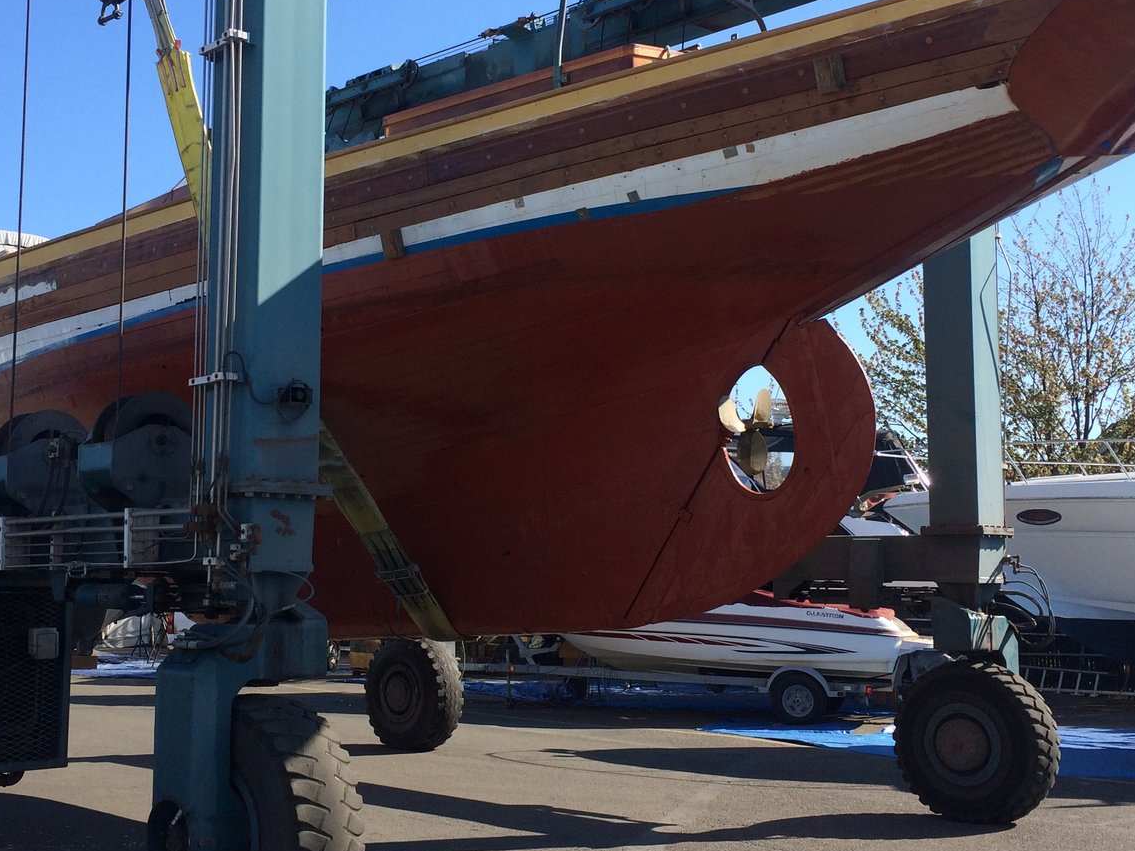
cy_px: 405
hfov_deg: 41.2
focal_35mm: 46
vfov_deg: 31.5
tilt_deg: +7.1
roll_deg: -0.4
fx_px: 1508
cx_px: 506
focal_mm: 4.15
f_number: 2.2
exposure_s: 1/1208
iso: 32
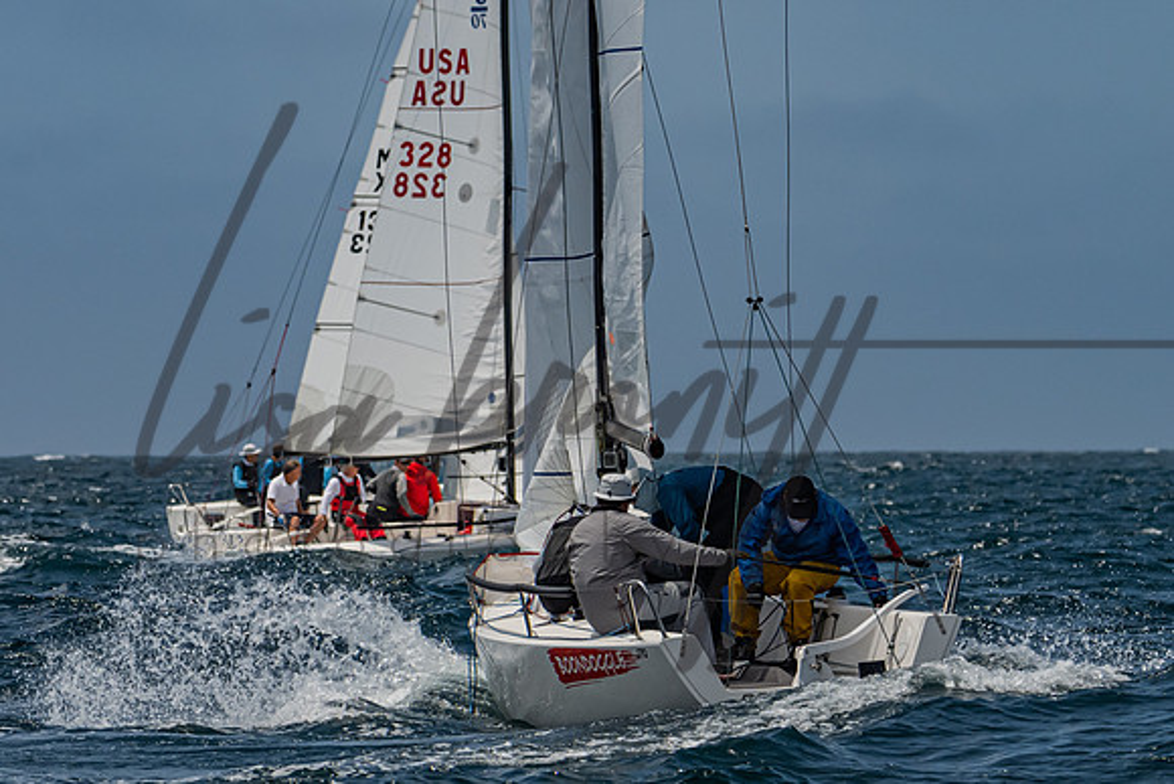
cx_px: 511
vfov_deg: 3.3
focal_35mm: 414
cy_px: 371
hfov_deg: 5.0
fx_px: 13507
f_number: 6.3
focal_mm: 220
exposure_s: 1/4000
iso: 400
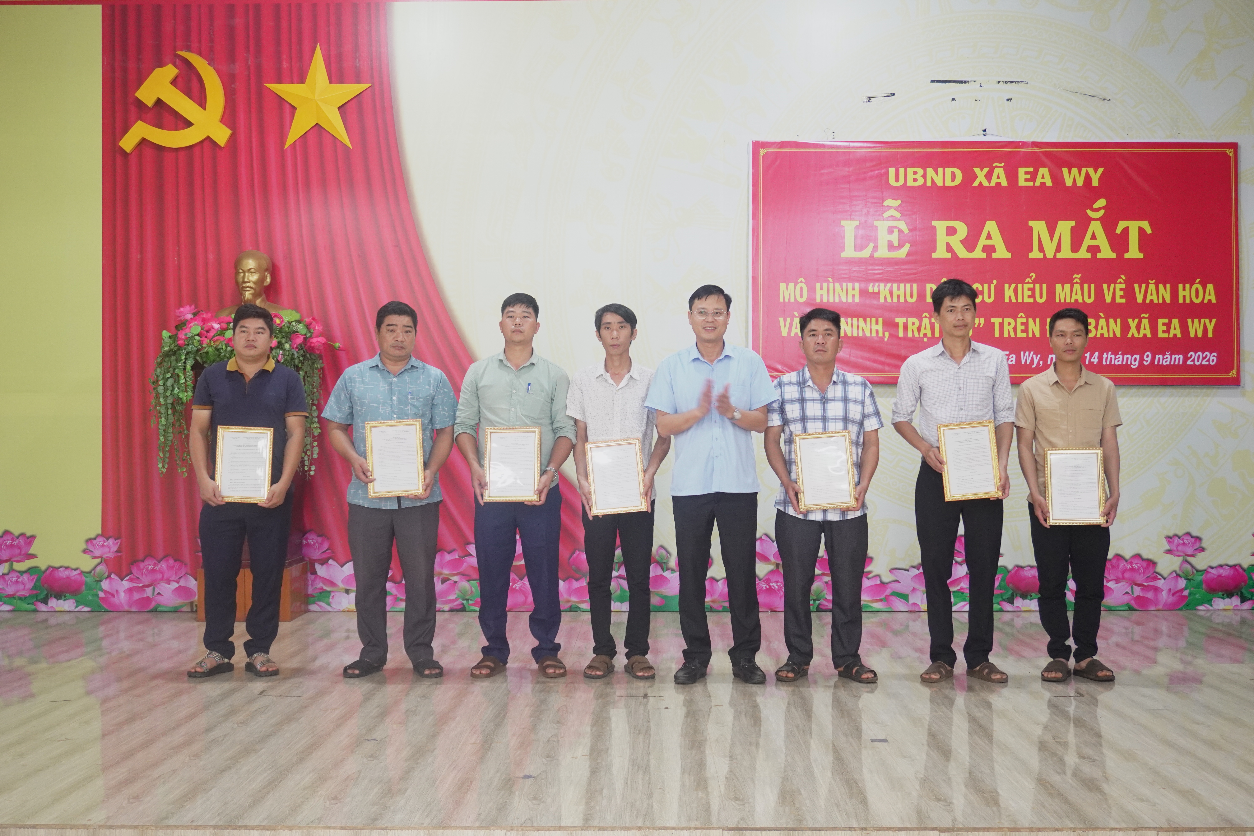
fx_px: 1515
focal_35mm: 44
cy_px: 418
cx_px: 627
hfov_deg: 45.0
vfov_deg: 30.8
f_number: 4.5
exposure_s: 1/50
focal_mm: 29
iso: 1600
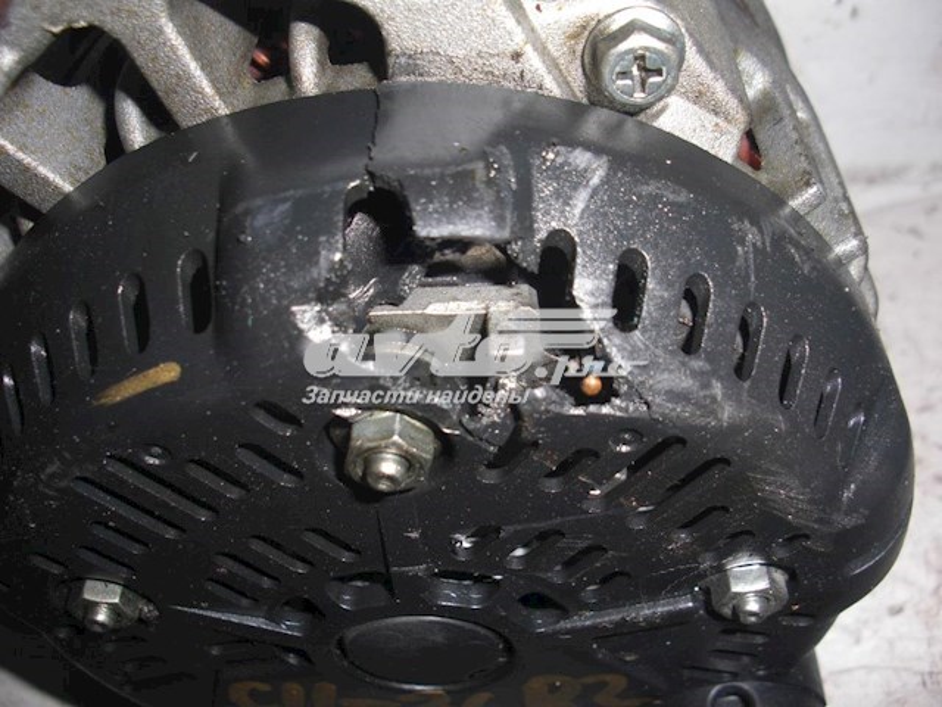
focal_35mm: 36
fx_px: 980
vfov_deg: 39.7
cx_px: 471
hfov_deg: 51.4
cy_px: 354
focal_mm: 6.3
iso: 50
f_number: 7.9
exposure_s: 1/60
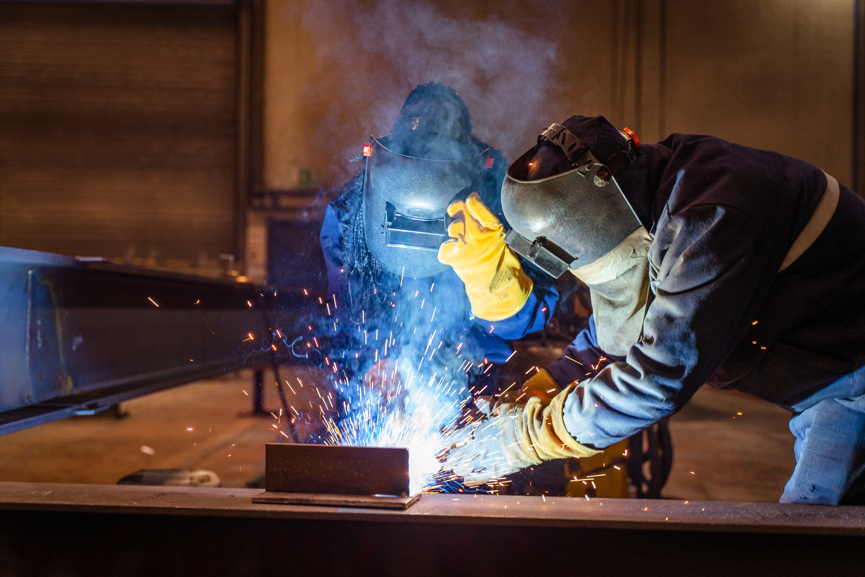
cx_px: 432
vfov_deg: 27.0
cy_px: 288
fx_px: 1201
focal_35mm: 50
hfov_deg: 39.6
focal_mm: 50
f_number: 2.8
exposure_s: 1/125
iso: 320
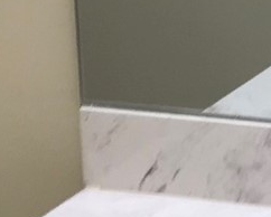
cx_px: 334
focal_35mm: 231
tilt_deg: -13.0
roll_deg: +1.4
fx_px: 1854
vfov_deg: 6.7
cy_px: 26
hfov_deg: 8.3
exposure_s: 1/60
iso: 25
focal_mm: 3.99
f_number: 1.8
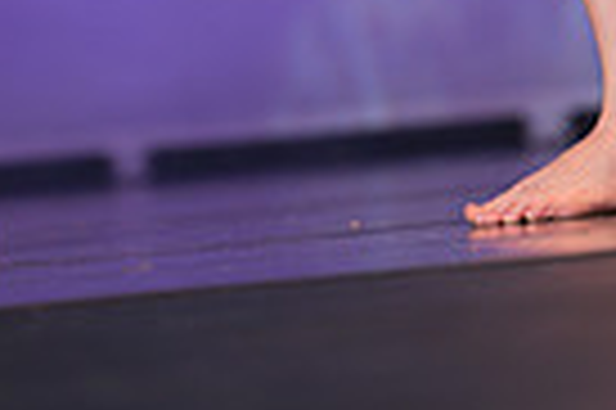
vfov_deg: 4.2
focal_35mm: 323
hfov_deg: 6.4
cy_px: -460
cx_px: 508
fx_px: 5520
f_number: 2.8
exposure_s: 1/500
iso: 400
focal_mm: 98
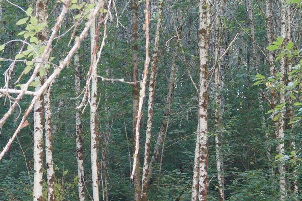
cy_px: 203
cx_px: 23
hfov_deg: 21.0
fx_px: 796
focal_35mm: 95
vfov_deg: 14.2
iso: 3200
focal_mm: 30
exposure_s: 1/100
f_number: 4.5
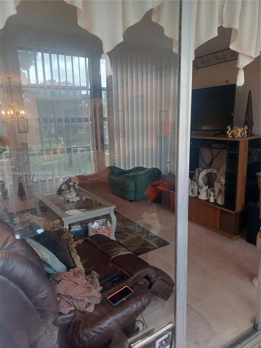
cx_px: 130
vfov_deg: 69.4
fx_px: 251
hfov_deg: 54.9
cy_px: 174
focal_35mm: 25
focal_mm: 4.6
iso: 320
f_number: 1.8
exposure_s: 1/60
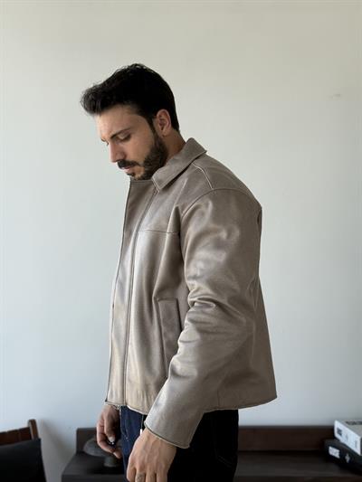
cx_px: 181
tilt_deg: +1.9
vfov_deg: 39.6
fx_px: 669
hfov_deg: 30.3
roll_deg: +0.2
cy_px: 241
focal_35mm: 48
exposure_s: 1/281
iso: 64
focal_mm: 6.76
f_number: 1.78
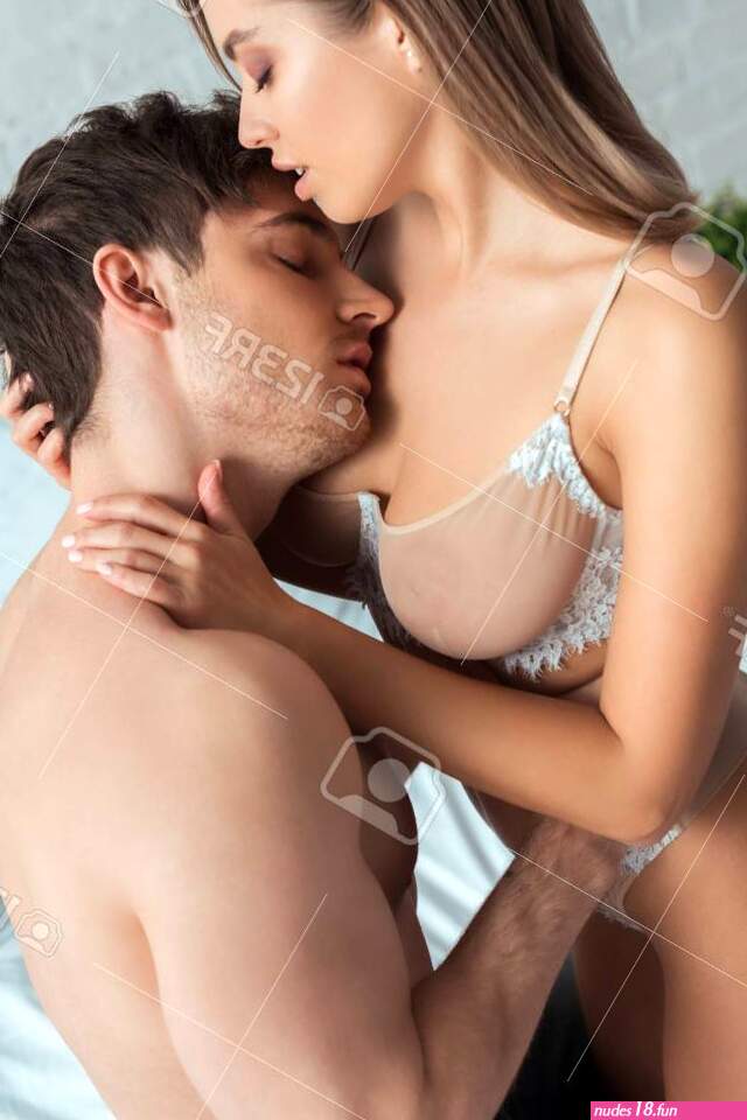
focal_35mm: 50
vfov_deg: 39.6
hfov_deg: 27.0
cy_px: 560
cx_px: 374
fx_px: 1556
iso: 100
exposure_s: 1/200
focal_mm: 50
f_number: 4
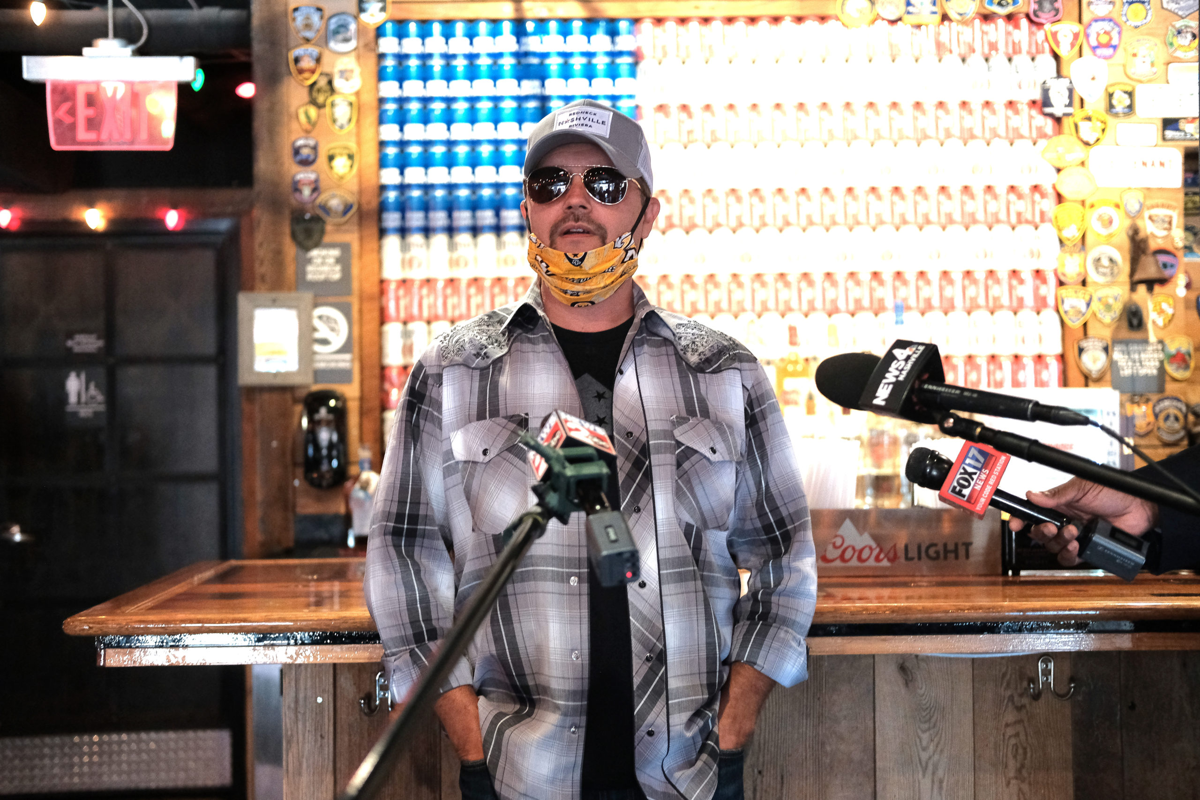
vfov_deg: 25.5
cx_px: 600
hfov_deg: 37.5
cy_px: 400
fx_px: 1767
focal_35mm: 53
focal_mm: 35
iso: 1600
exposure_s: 1/250
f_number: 2
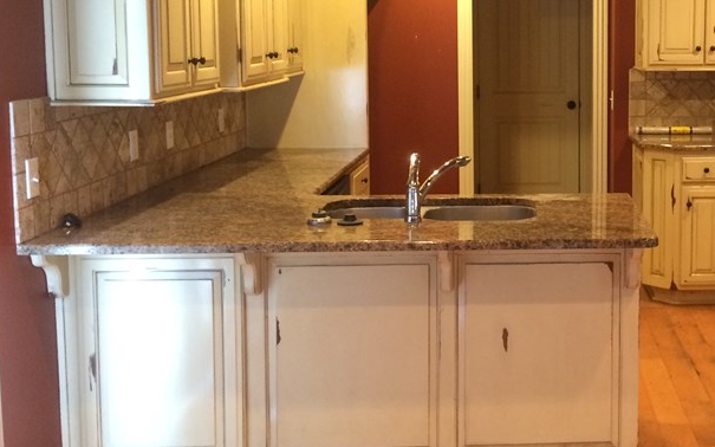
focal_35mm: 52
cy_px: 134
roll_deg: +0.1
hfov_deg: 37.1
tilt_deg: -5.3
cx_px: 603
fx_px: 1013
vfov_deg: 24.7
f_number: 2.2
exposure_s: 1/30
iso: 250
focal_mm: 4.15
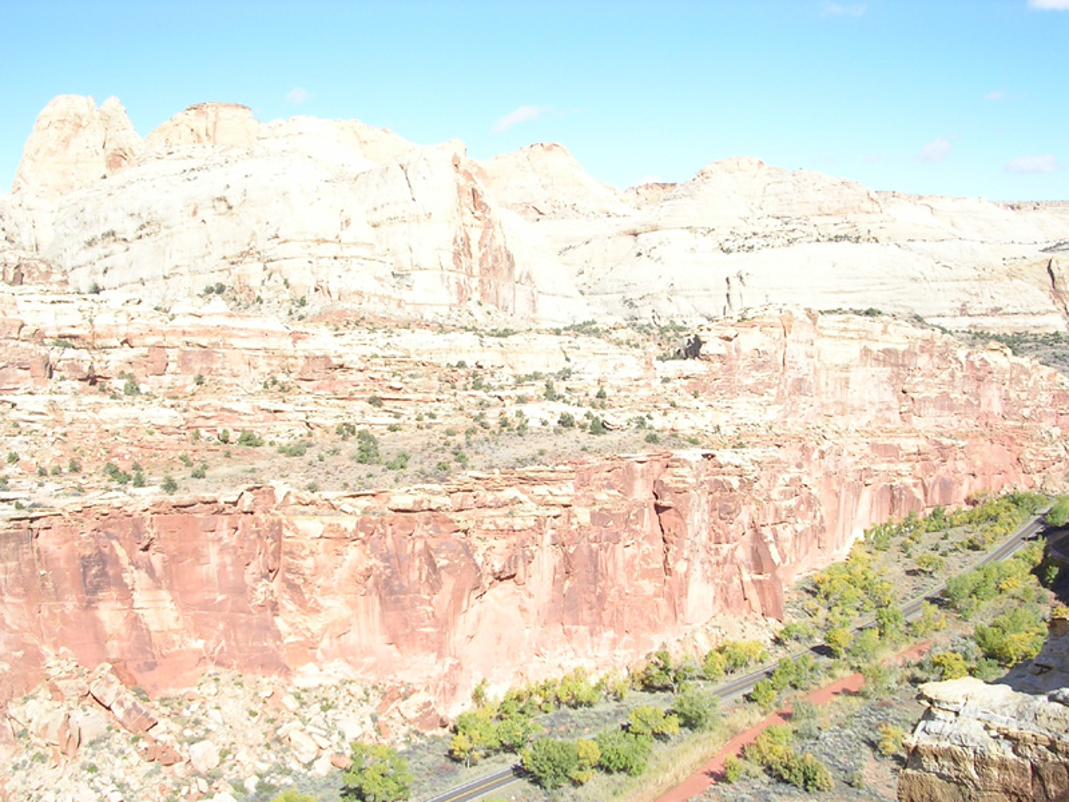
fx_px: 1174
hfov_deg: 49.0
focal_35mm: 38
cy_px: 401
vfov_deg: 37.7
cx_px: 534
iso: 50
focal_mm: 5.8
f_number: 5.6
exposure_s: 1/182
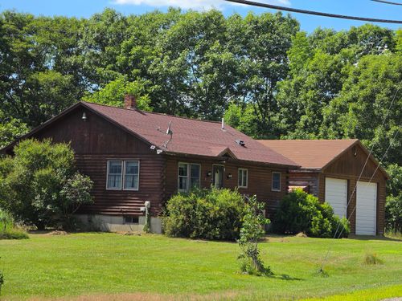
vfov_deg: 12.9
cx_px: 201
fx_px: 1336
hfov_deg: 17.1
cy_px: 150
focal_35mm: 115
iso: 50
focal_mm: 18.6
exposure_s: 1/1000
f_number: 2.9
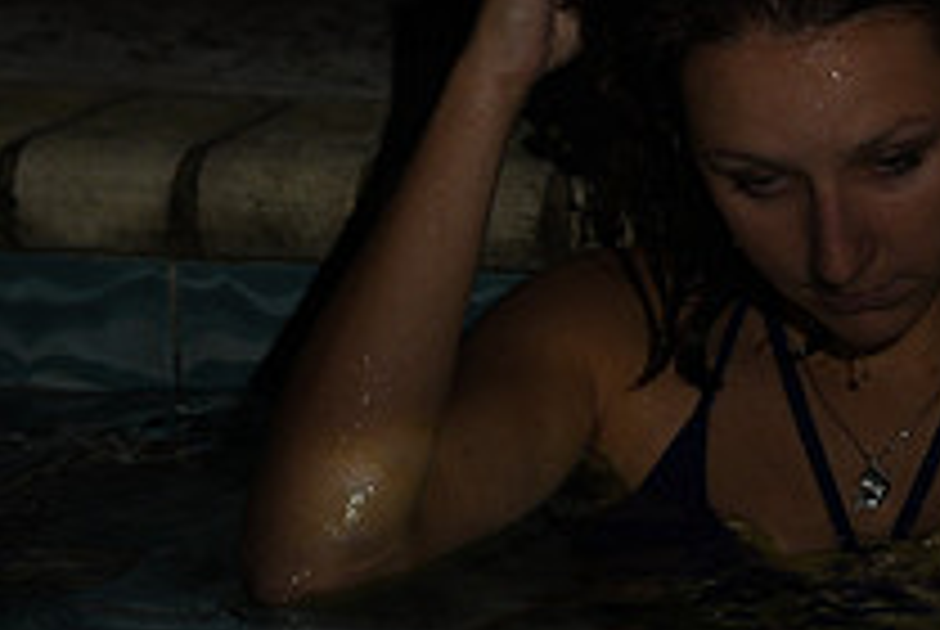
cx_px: 904
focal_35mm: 360
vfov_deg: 3.8
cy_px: 362
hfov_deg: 5.7
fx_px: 9413
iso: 400
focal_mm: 130
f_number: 2.8
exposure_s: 1/80
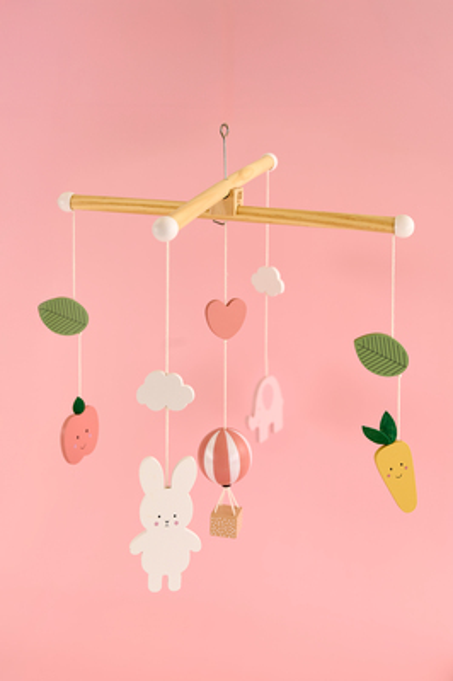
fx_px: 889
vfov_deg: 41.9
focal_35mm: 47
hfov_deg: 28.6
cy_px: 340
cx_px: 226
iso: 100
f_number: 5.6
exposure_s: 1/160
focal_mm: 47
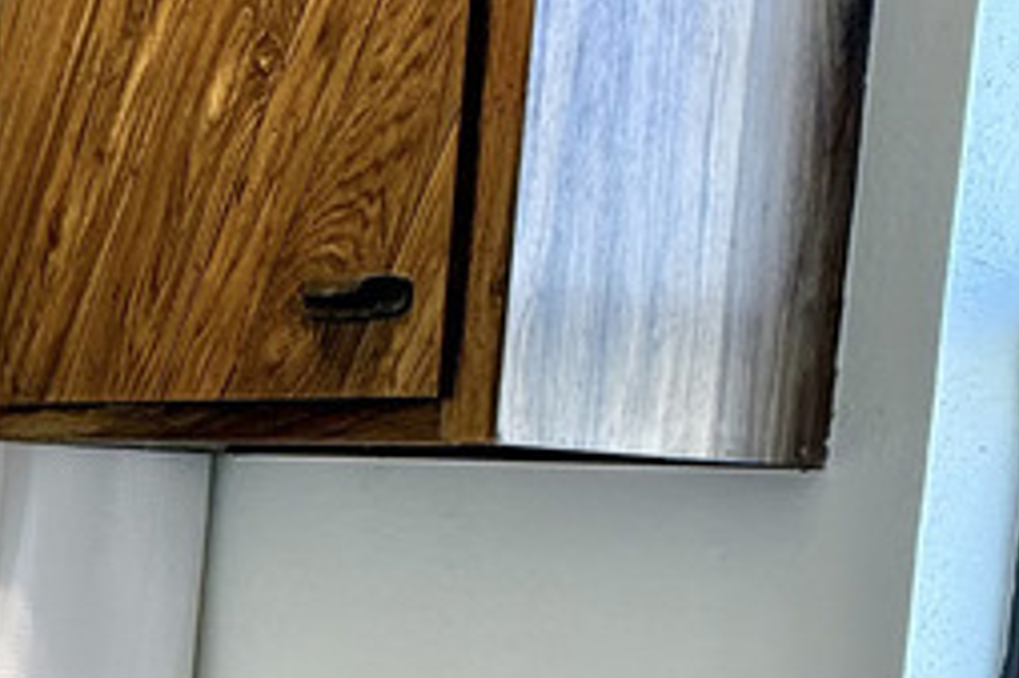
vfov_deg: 21.4
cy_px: 618
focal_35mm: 62
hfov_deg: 28.1
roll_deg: -3.9
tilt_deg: -4.7
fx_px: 1754
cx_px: -217
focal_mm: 2.22
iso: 160
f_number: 2.2
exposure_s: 1/120
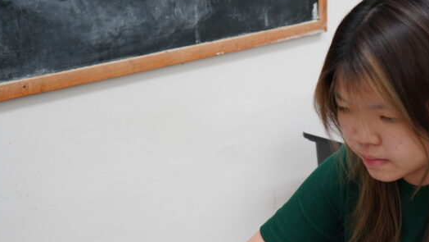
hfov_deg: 25.1
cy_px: 215
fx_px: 956
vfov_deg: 14.3
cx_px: 304
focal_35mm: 84
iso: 2000
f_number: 4.5
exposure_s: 1/160
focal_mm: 41
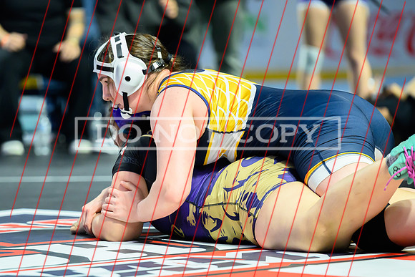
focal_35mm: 255
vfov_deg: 5.4
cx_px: 164
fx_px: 2936
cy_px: 152
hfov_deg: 8.1
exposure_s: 1/640
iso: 4000
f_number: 2.8
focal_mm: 180
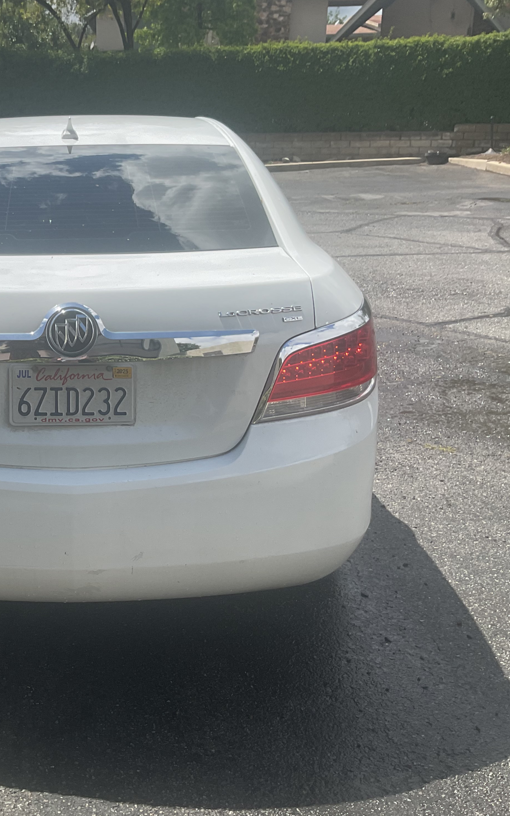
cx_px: 41
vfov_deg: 47.2
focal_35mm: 42
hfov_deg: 29.2
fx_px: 934
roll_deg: +2.0
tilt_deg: -19.8
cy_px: 408
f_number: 1.8
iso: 16
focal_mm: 3
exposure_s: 1/1984
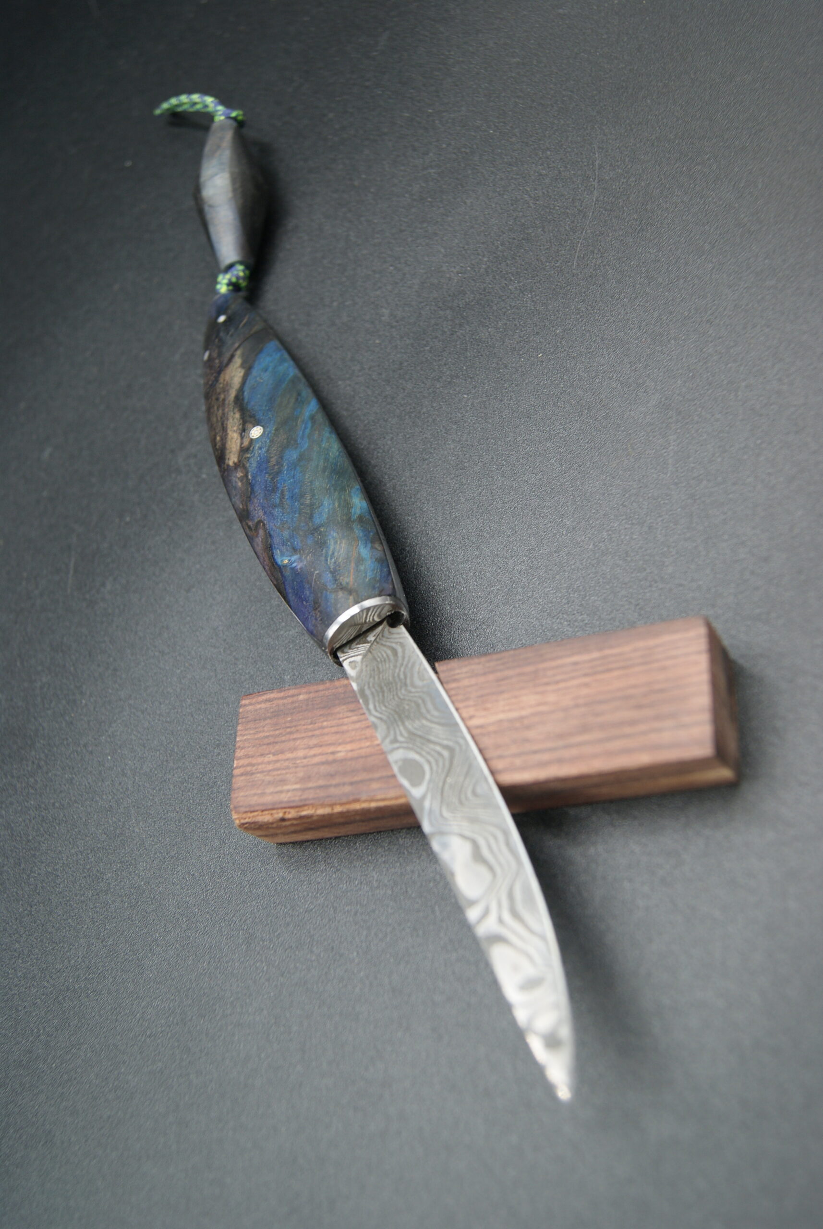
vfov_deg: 53.1
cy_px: 614
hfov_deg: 37.0
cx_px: 412
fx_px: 1231
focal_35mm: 36
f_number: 4
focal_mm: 24
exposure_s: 1/40
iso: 125
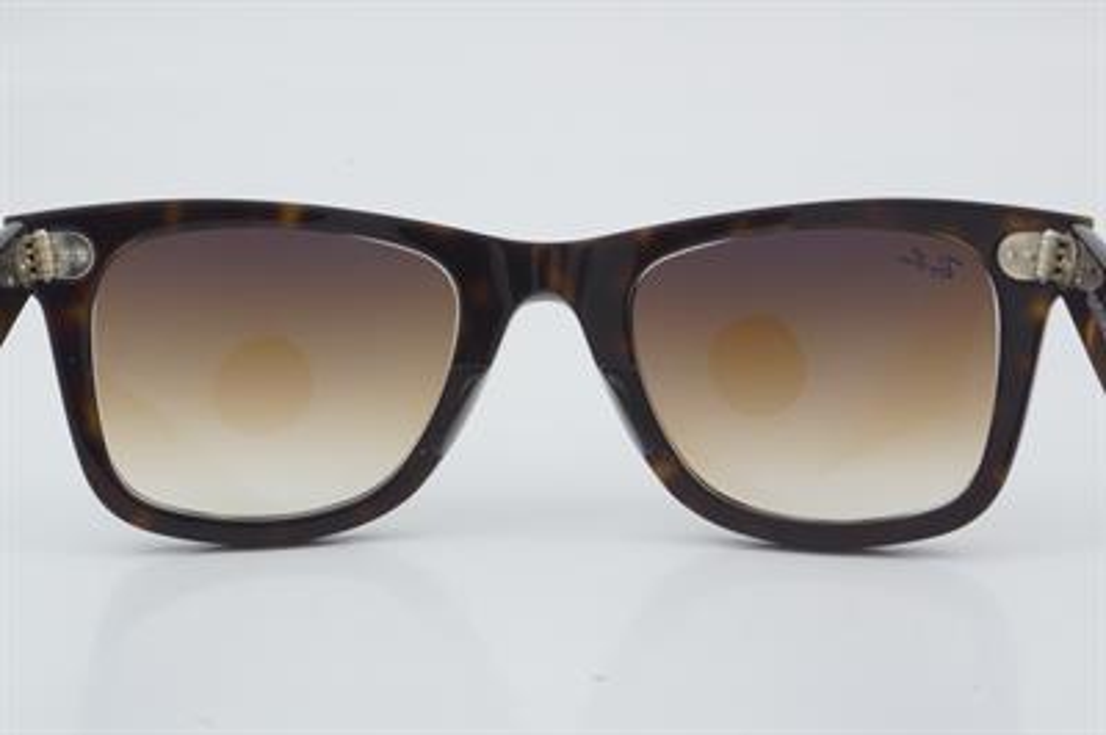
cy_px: 368
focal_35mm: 82
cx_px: 553
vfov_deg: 16.5
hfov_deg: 24.6
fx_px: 2532
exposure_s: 1/3
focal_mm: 55
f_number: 32
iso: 100
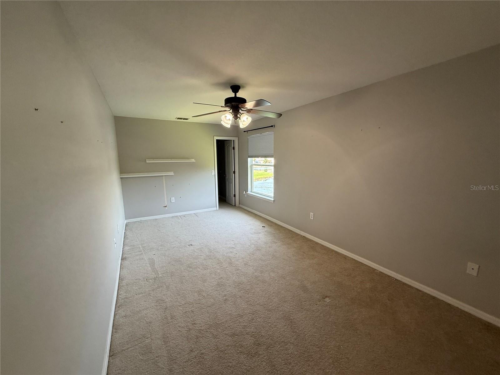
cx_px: 250
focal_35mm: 14
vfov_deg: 85.7
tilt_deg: -7.8
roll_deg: -0.4
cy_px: 188
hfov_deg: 102.1
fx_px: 202
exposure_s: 1/120
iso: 200
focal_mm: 2.22
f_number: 2.2
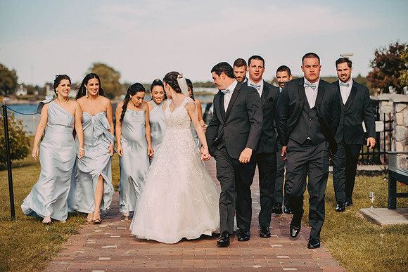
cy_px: 136
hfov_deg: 20.4
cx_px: 204
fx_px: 1134
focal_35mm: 100
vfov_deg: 13.7
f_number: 2.8
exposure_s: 1/4000
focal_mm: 100
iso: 500
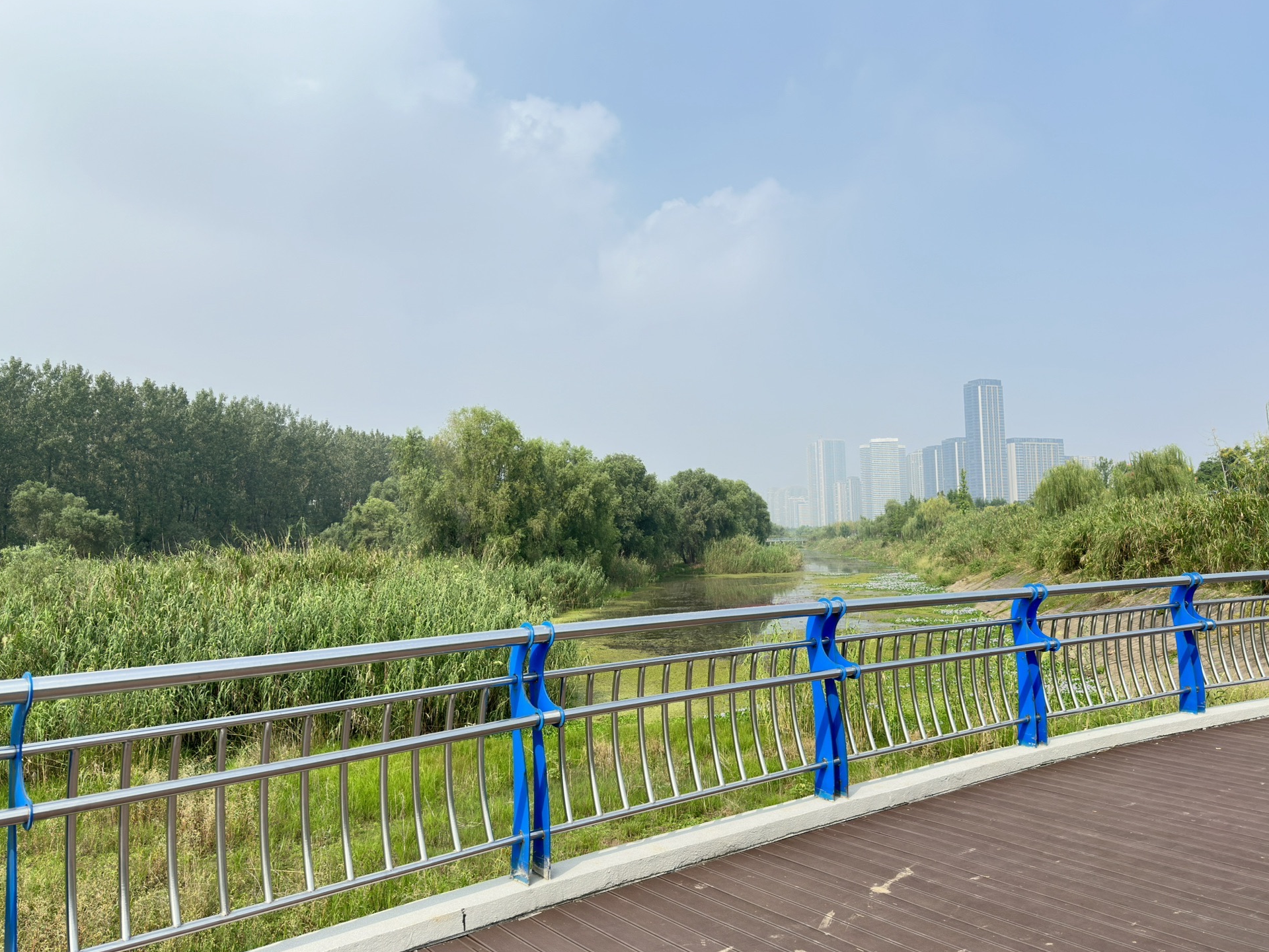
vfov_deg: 54.9
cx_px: 633
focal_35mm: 25
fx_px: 916
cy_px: 476
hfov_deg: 69.4
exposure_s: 1/3484
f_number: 1.78
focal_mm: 6.86
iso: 80
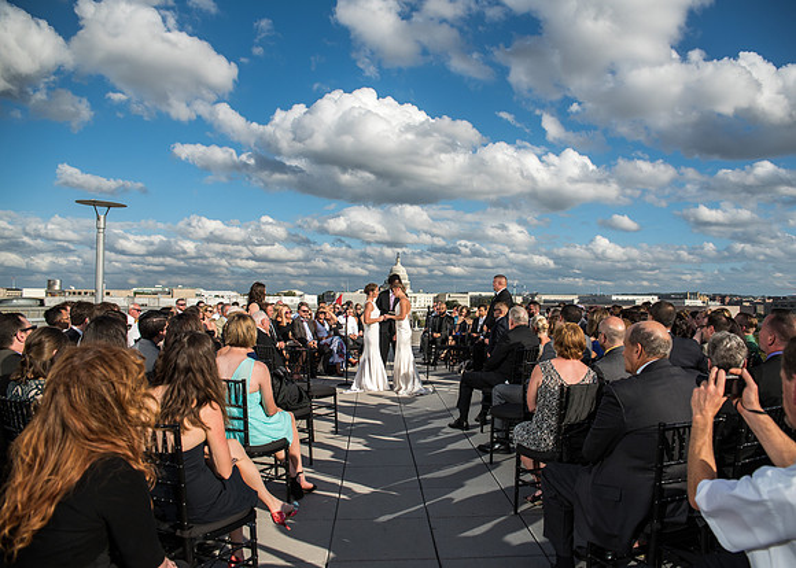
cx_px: 426
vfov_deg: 53.2
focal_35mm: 25
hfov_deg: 70.0
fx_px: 568
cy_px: 284
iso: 125
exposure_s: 1/3200
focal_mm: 24
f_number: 4
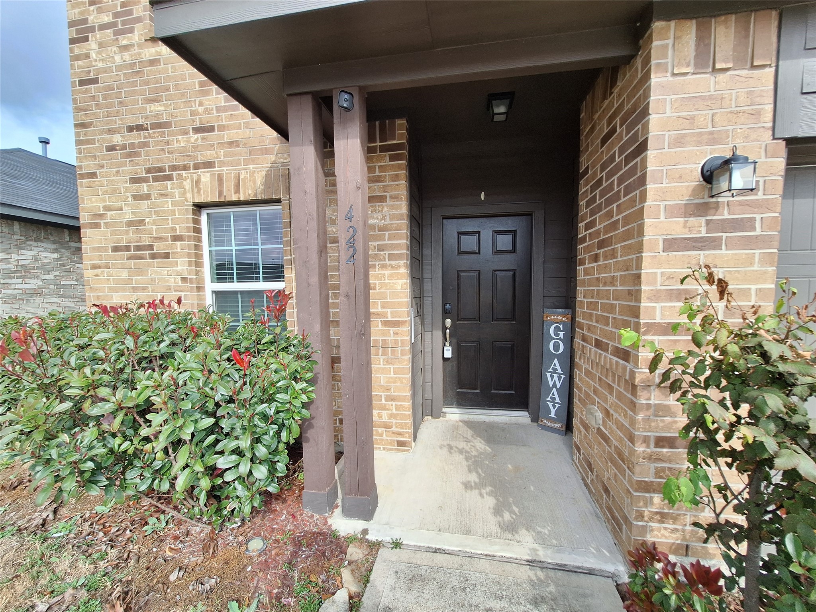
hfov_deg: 106.2
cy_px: 306
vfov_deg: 89.9
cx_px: 408
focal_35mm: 13
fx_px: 306
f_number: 2.2
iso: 40
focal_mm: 1.74
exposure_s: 1/593
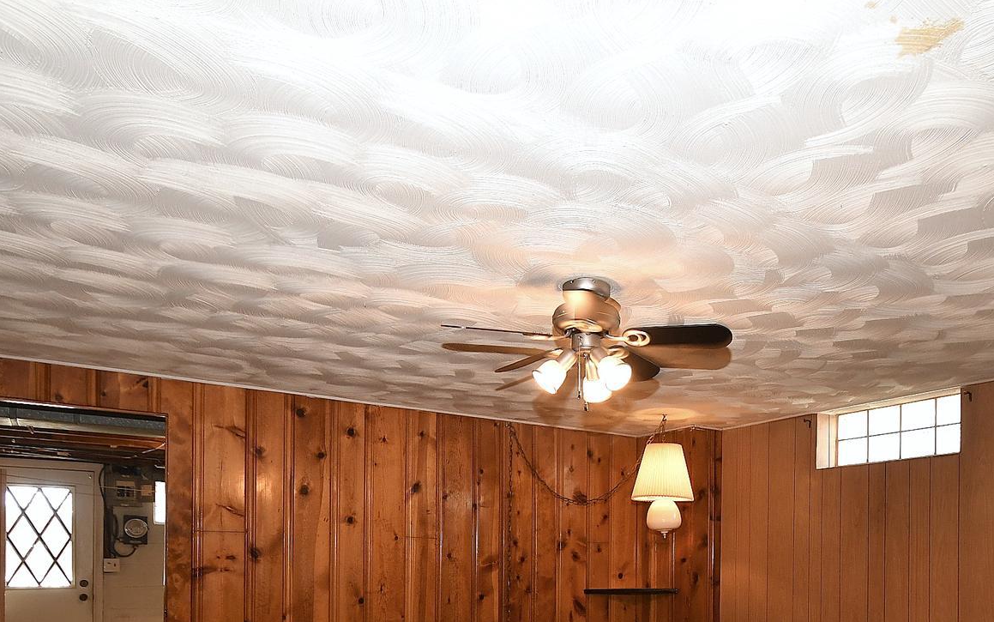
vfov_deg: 43.1
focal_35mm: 27
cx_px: 642
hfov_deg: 67.0
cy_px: 529
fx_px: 732
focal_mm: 10
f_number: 5.6
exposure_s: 1/50
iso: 400
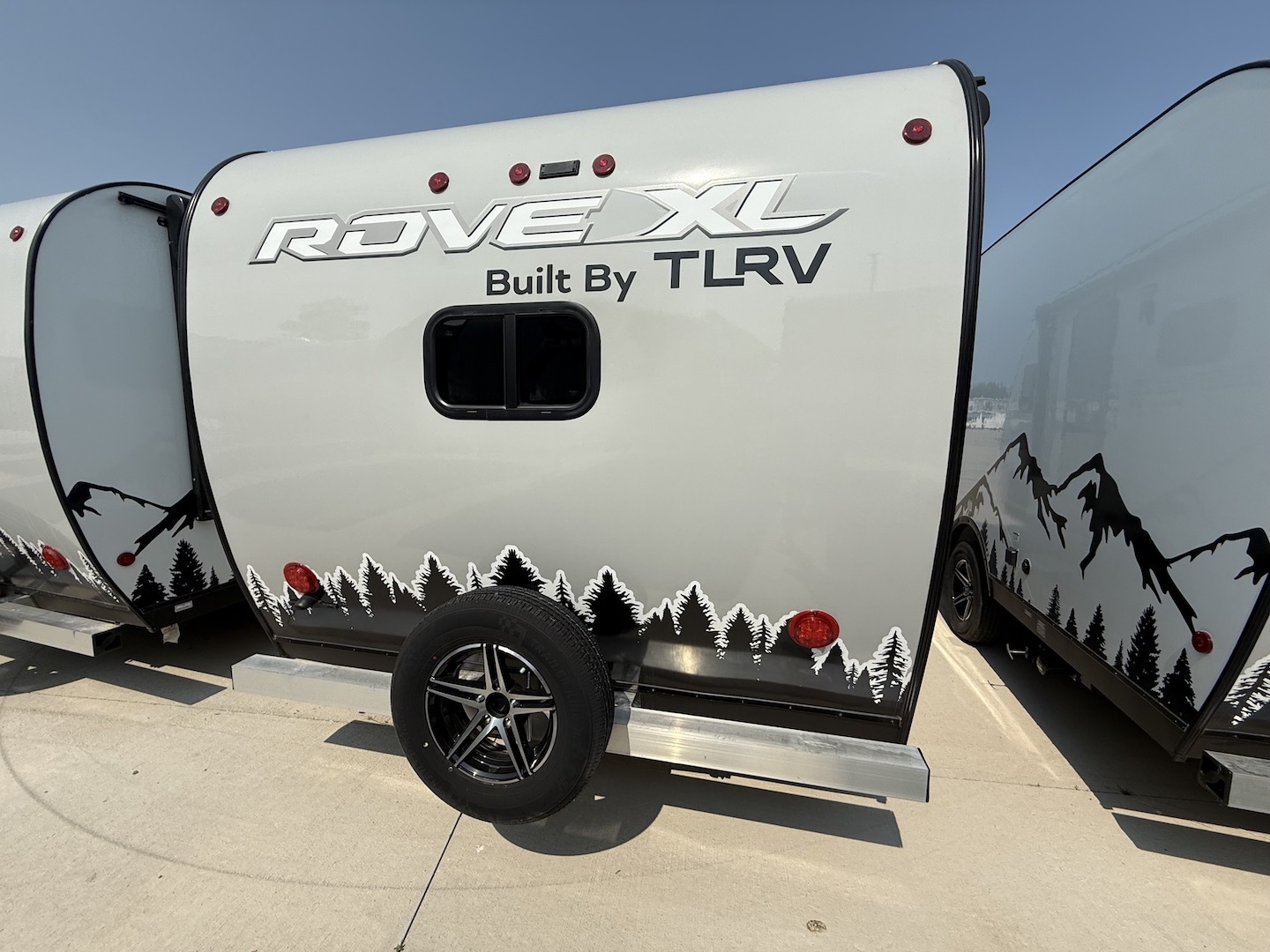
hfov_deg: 102.1
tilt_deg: -4.6
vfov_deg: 85.7
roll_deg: -3.5
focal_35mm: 14
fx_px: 514
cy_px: 476
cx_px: 635
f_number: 2.2
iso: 50
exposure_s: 1/3289
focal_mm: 2.22
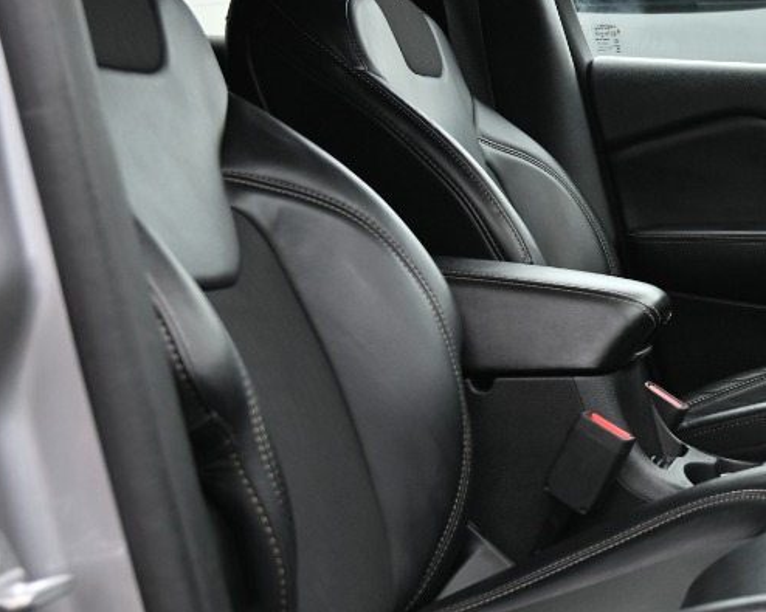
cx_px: 946
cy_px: 260
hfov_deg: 23.3
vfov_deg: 20.7
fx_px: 1677
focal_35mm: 74
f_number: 4
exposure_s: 1/250
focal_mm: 24
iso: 280
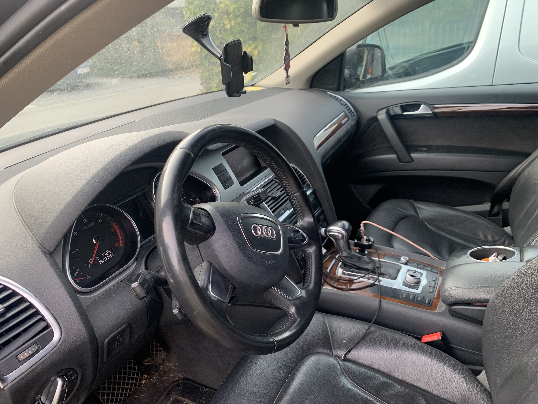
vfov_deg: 53.1
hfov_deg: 67.3
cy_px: 202
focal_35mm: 26
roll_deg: +2.4
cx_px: 269
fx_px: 404
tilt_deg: -24.5
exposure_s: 1/121
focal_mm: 4.25
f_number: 1.8
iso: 64
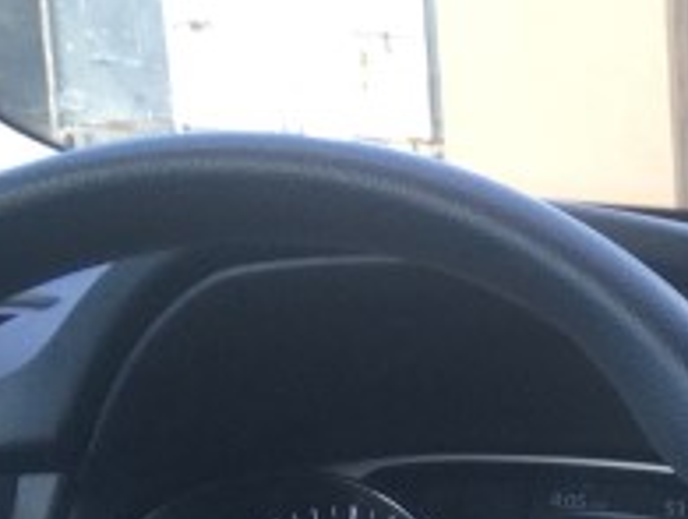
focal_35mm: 152
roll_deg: -3.4
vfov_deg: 9.2
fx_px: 3027
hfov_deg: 11.4
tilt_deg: -17.8
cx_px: 1489
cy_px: 1013
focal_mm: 4.15
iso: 25
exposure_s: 1/60
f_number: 2.2
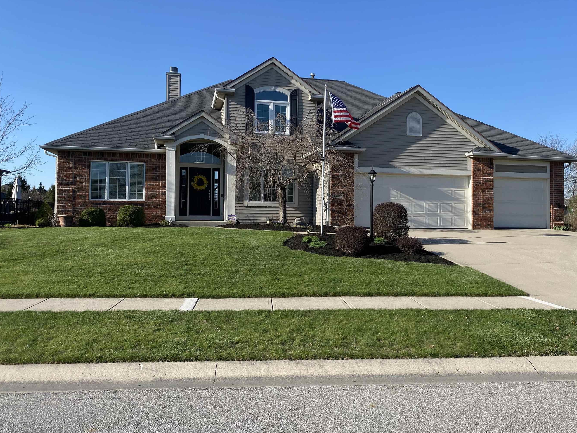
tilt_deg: +2.1
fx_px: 500
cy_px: 204
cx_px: 315
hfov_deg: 59.9
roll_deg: -1.2
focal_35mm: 30
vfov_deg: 46.8
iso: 32
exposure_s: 1/2105
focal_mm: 4.25
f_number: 1.8
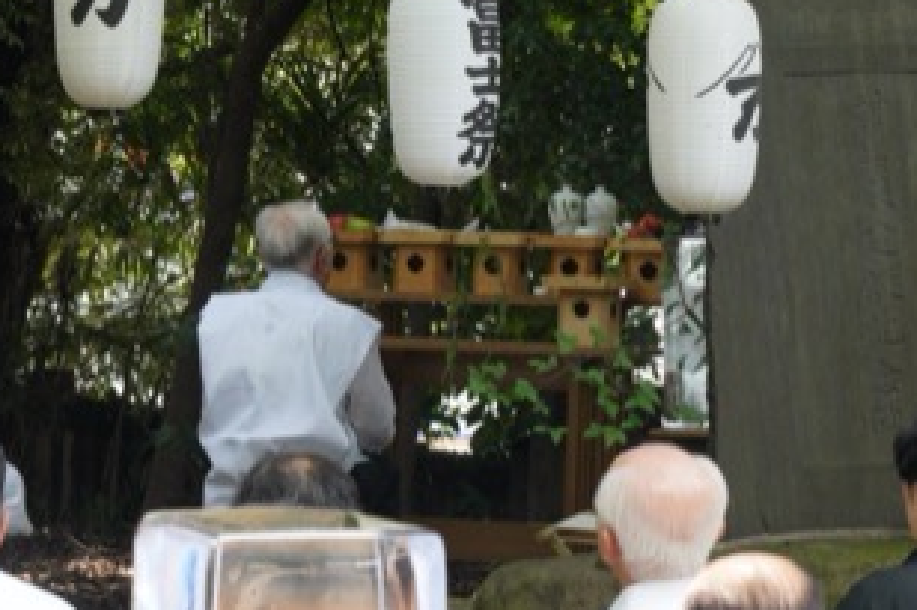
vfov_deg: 8.4
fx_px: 4175
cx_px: 217
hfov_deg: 12.5
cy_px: 357
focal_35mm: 164
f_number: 9
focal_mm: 53
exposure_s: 1/125
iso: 2000
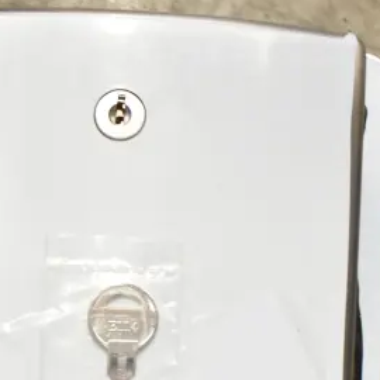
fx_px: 1180
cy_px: 550
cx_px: 111
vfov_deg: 16.8
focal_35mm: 95
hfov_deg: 18.2
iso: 1400
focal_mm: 22
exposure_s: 1/30
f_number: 3.8
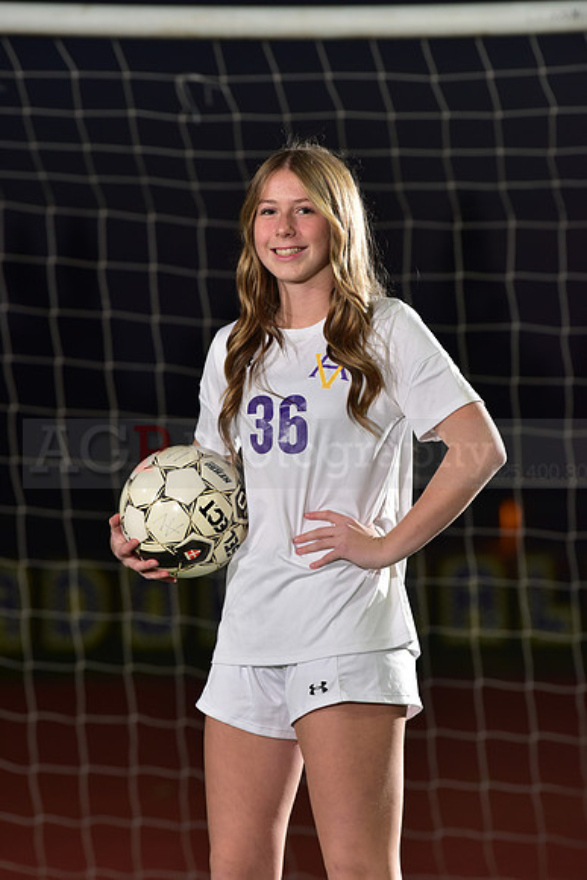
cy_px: 440
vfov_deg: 10.3
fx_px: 4888
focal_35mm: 200
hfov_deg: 6.9
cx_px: 294
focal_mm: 200
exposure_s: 1/200
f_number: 5
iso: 1000
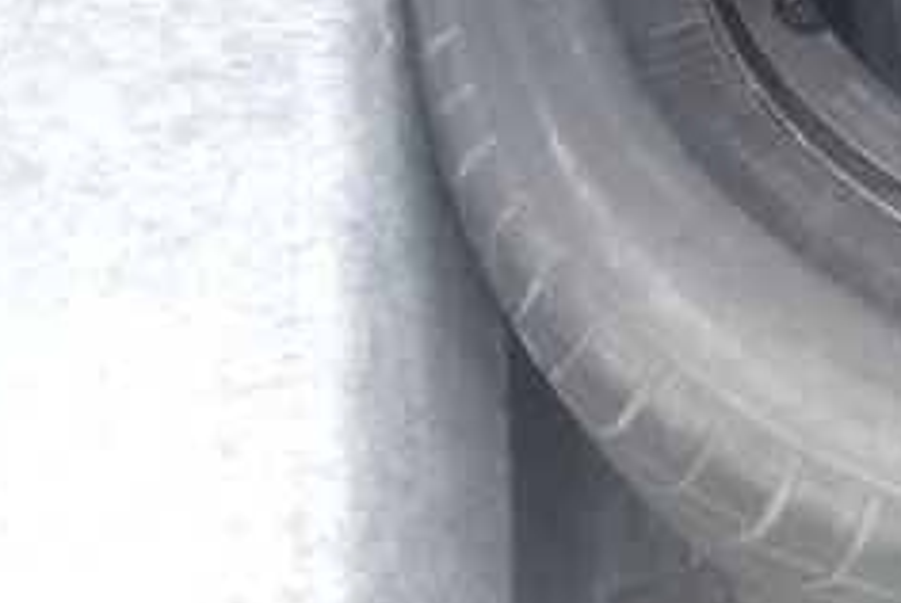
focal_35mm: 90
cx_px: 1145
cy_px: -284
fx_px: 2255
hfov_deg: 20.7
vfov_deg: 14.3
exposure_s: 1/40
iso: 80
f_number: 2.2
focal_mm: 3.3
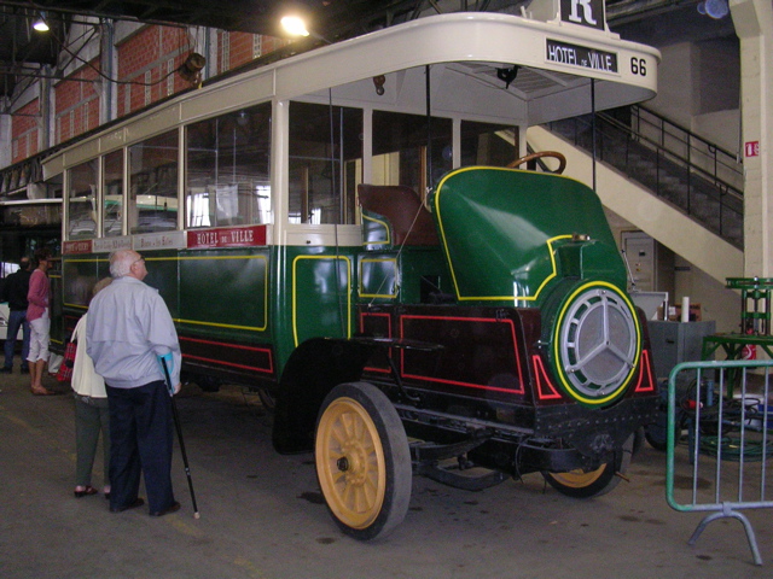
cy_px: 290
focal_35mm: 41
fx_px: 916
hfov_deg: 45.8
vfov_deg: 35.1
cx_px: 386
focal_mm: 6.2
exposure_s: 1/60.1
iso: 200
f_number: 2.9
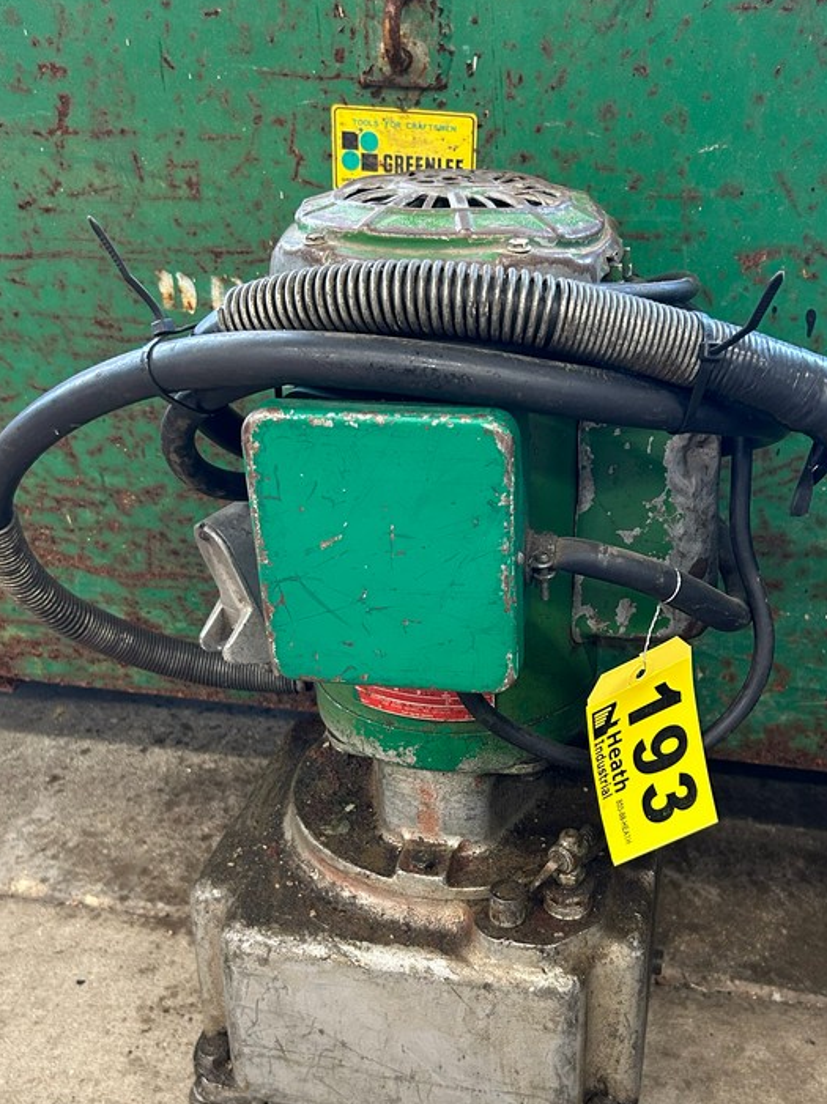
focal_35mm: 38
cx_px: 451
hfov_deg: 37.7
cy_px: 638
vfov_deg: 48.8
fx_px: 1212
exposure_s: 1/60
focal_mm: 5.7
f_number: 1.5
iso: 200
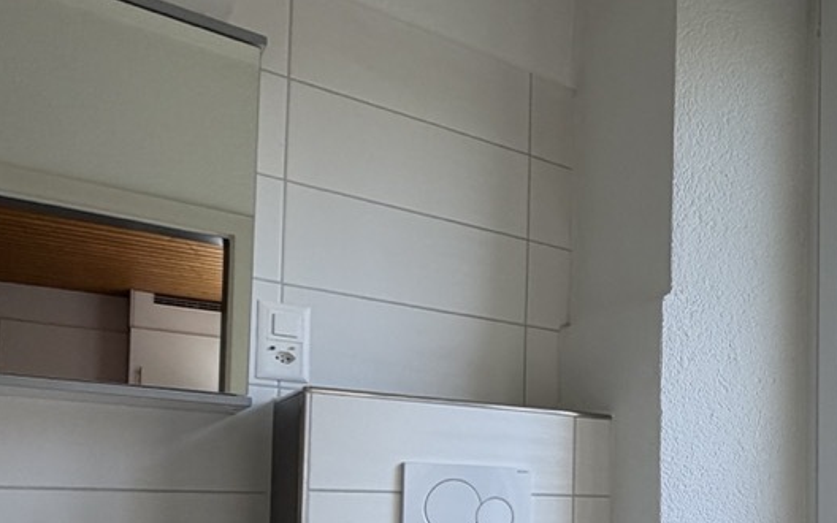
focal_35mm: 36
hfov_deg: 48.7
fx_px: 821
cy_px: 479
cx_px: 743
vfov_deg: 33.3
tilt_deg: +0.2
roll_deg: +0.5
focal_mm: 2.22
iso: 100
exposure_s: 1/121
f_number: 2.2
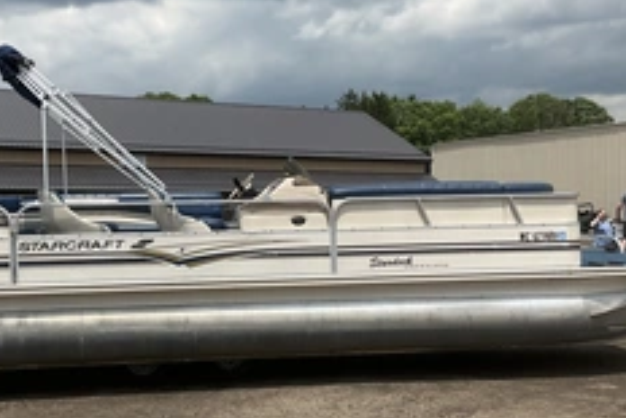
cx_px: 243
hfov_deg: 38.0
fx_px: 905
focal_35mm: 52
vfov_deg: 26.0
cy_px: 208
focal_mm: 3
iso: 25
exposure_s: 1/3125
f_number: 1.8
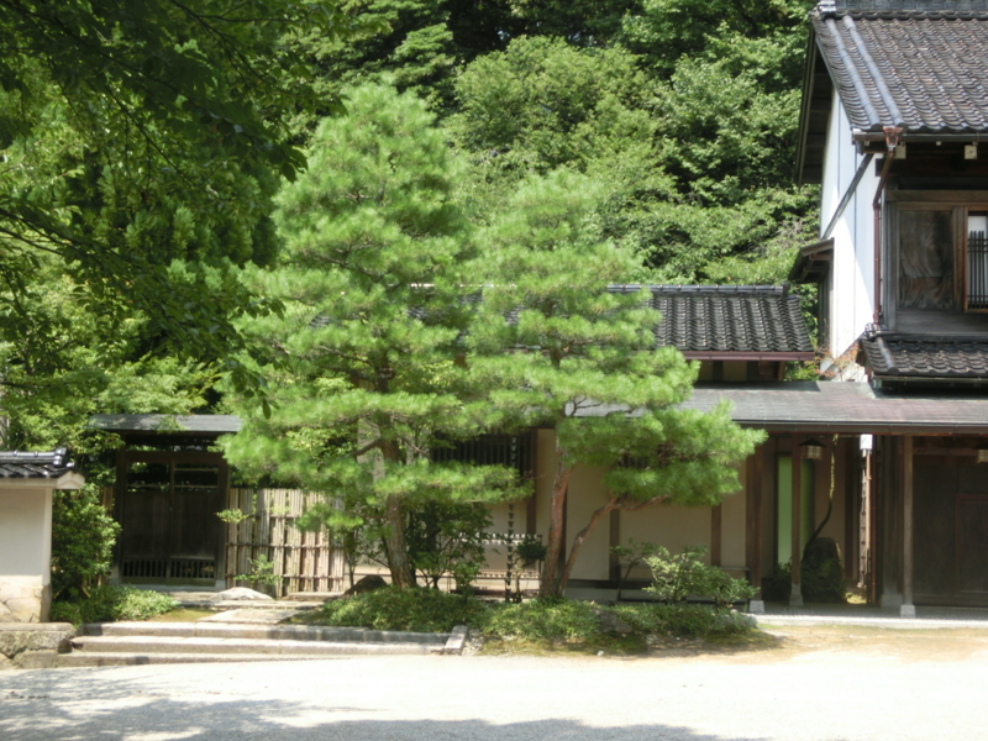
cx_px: 494
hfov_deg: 33.8
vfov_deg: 25.7
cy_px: 370
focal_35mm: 57
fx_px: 1627
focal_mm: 10.11
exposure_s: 1/160
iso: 80
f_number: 4.5
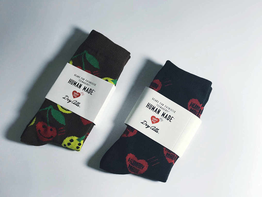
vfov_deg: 25.7
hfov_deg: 33.8
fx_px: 431
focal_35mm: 57
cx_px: 131
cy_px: 98
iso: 20
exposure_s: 1/100
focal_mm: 6.6
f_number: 2.8
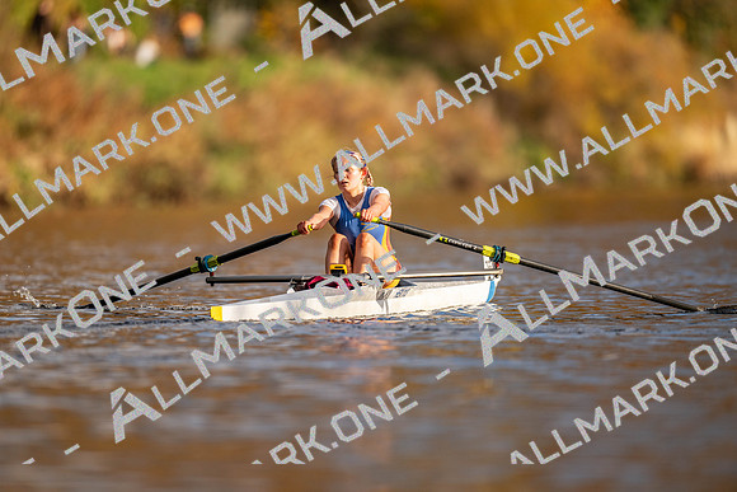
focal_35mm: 600
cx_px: 368
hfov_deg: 3.4
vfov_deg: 2.3
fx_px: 12286
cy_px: 246
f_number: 4
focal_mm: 600
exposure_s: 1/2500
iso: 360
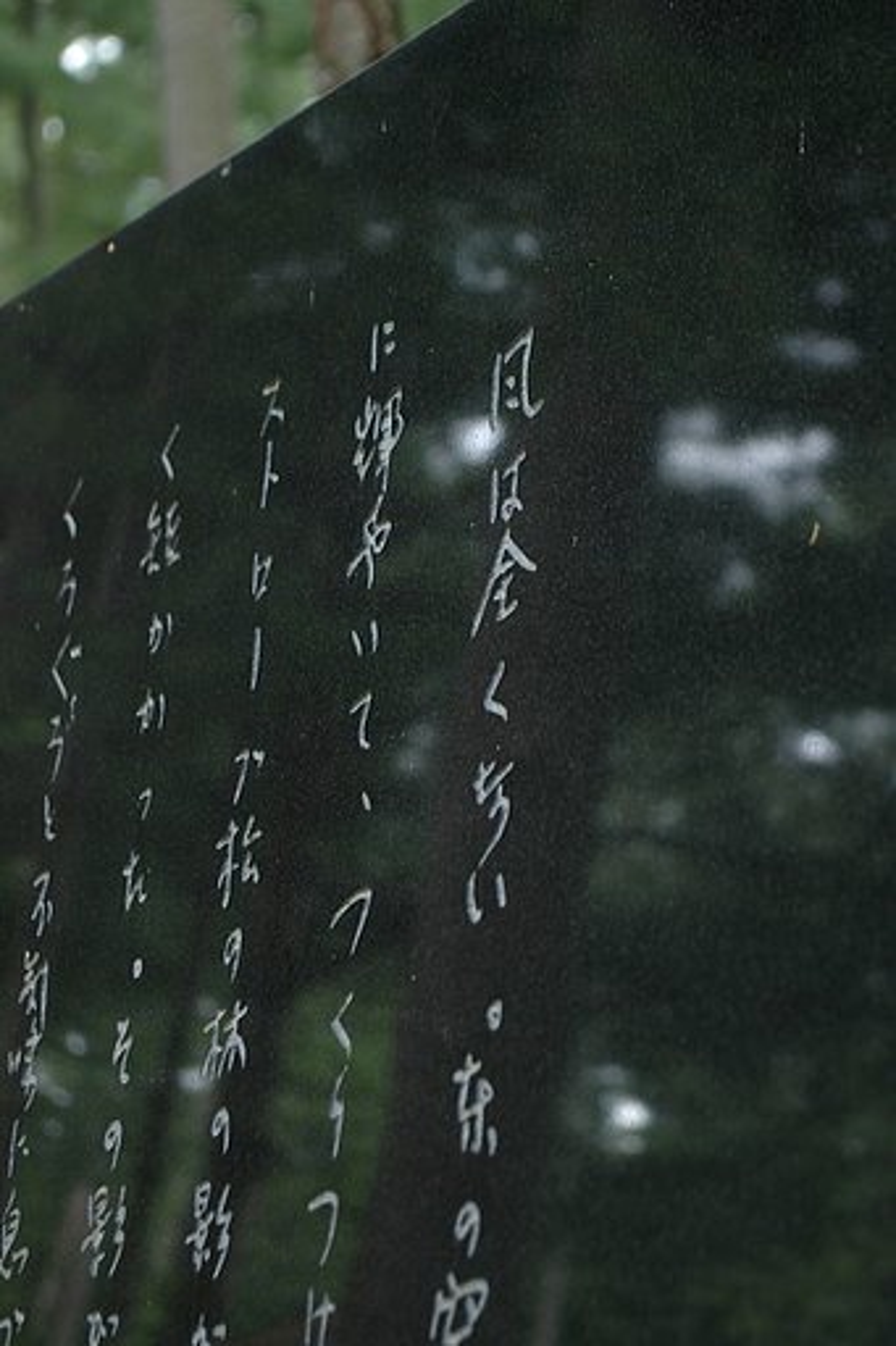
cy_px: 673
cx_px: 448
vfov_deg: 29.9
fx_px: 2522
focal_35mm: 68
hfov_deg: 20.1
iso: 200
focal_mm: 45
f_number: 4
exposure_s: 1/40
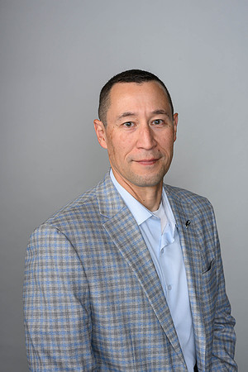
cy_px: 186
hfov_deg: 27.0
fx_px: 517
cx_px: 124
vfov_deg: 39.6
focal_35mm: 50
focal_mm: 50
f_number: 7.1
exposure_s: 1/160
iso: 250
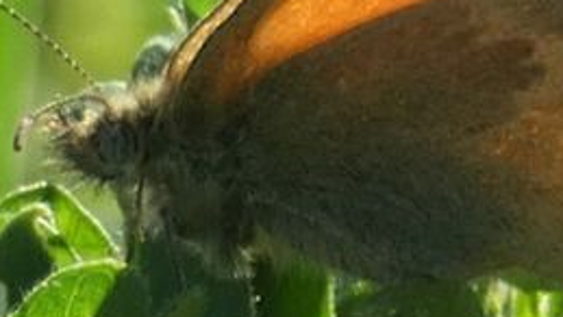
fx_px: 10411
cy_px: 69
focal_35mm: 697
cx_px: 418
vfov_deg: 1.7
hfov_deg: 3.1
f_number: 5.5
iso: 80
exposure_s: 1/80
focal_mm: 34.8
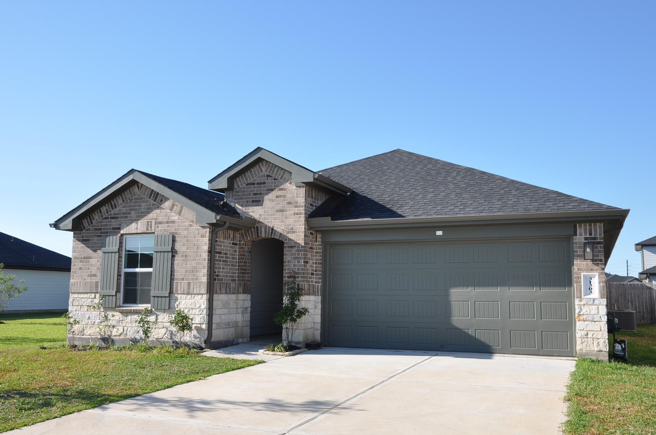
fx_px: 637
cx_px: 329
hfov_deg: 54.5
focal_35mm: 35
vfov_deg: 37.8
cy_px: 214
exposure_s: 1/320
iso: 200
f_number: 8
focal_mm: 22
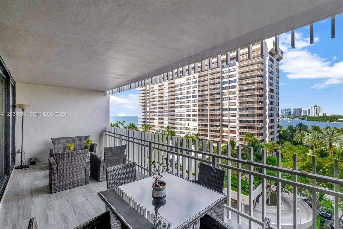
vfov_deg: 77.3
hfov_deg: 100.4
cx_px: 172
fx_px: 143
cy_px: 114
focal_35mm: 15
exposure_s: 1/1000
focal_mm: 10
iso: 1000
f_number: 6.4
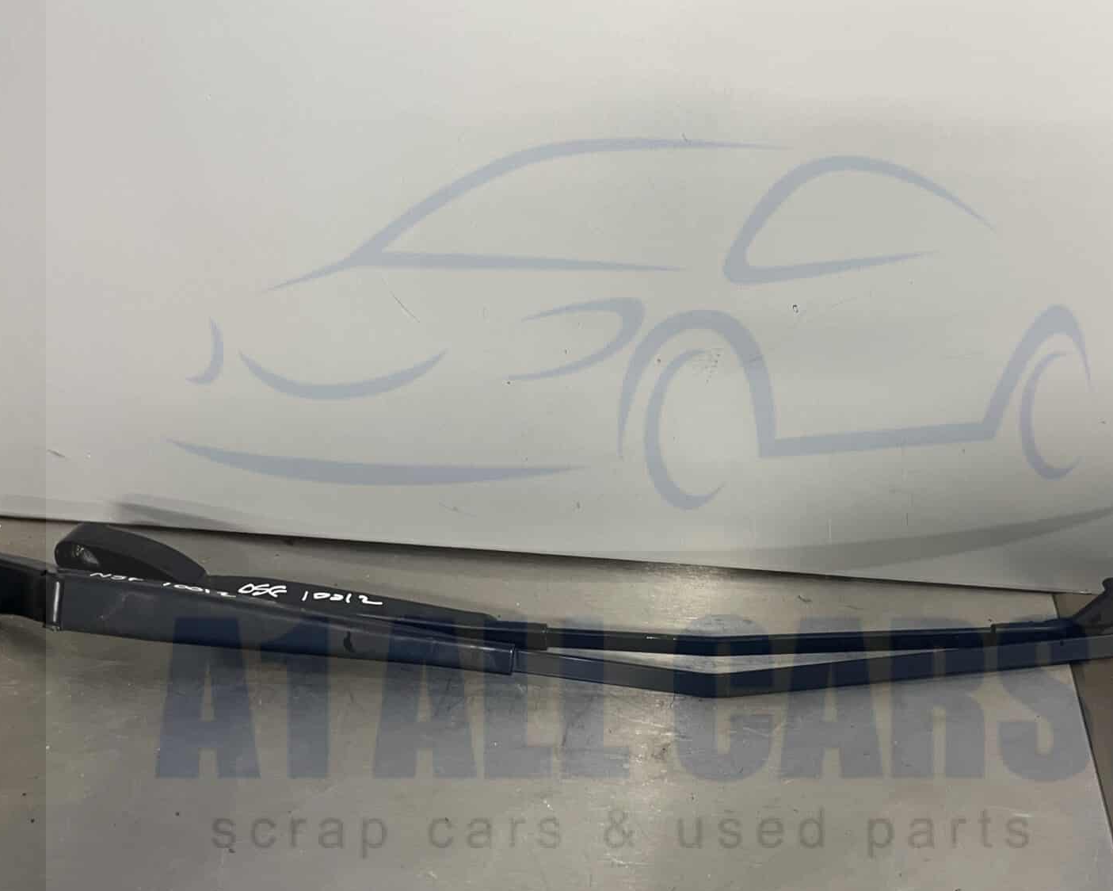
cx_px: 654
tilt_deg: -30.0
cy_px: 519
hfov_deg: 48.9
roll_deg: +1.9
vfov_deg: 40.0
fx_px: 1219
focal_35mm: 37
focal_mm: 5.1
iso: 250
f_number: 1.6
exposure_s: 1/50
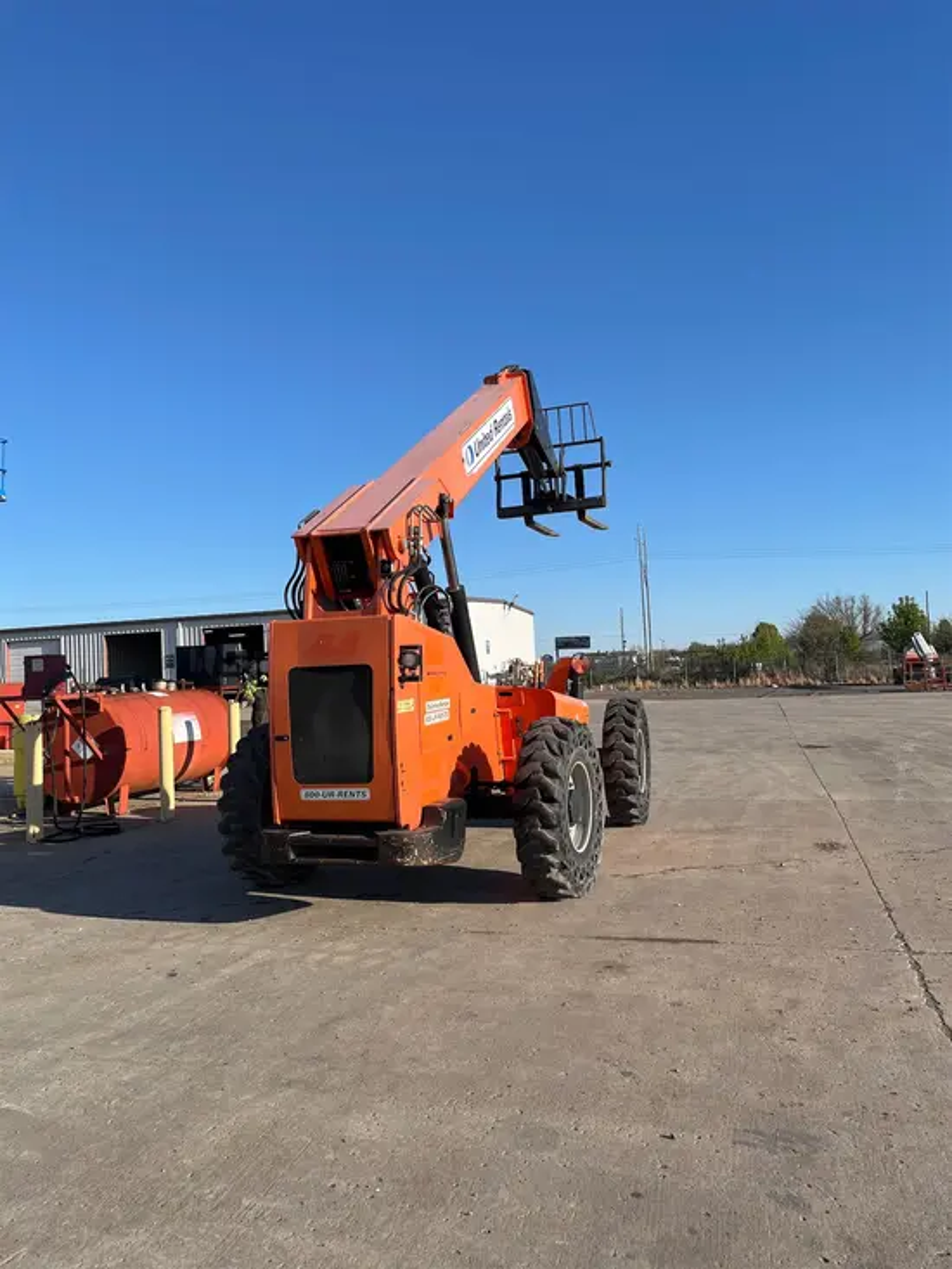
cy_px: 634
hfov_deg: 53.1
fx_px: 953
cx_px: 476
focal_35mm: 26
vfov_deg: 67.3
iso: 50
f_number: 1.6
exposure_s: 1/2825
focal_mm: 5.1
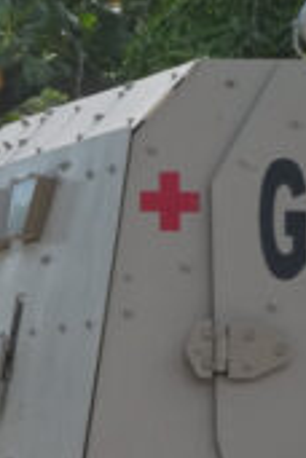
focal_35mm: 475
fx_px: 6056
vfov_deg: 4.3
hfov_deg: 2.8
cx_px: -690
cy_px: 485
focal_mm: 106
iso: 1250
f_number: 22
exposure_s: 1/250
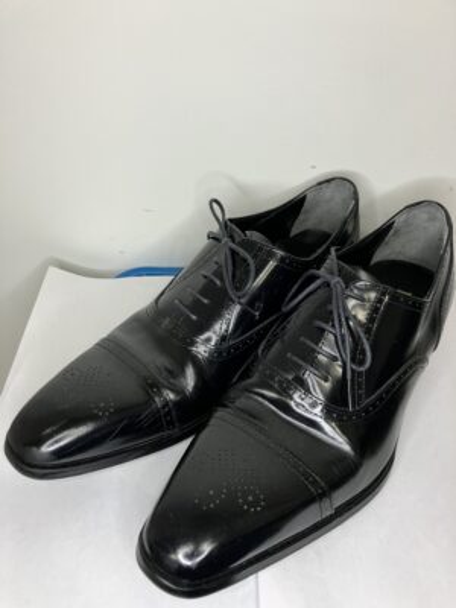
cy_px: 304
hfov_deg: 49.7
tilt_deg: -43.8
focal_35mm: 28
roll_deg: +1.0
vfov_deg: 63.4
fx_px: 492
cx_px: 228
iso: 50
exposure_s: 1/50
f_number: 1.8
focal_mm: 3.99
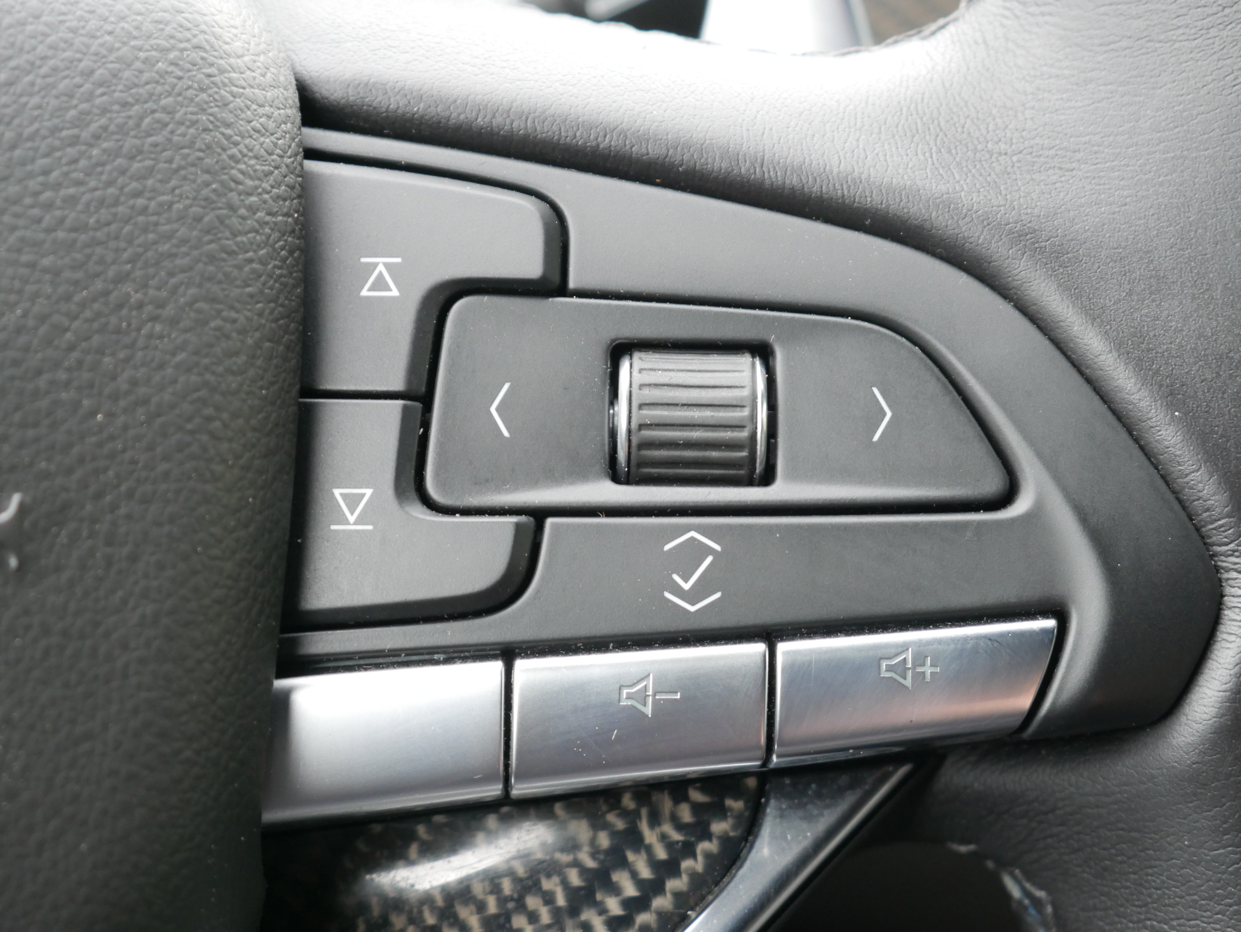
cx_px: 620
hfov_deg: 28.5
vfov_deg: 21.6
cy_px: 466
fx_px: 2439
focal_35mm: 68
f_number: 5.4
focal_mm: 34
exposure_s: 1/80
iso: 1250
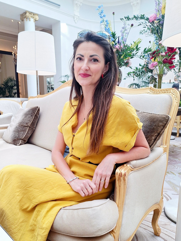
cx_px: 90
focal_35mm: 23
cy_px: 120
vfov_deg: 73.9
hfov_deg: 58.9
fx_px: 160
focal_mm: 5.54
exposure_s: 1/120
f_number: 1.8
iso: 40
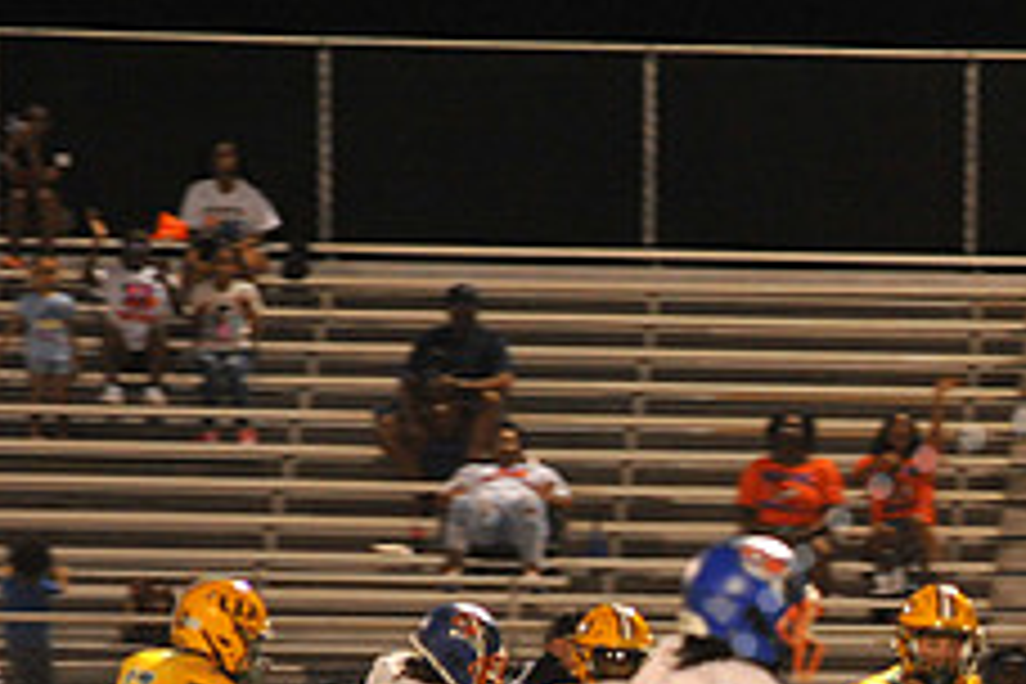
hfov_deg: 4.1
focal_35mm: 508
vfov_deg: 2.7
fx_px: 14477
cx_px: 1120
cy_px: 824
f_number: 5
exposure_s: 1/160
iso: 3200
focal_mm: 200
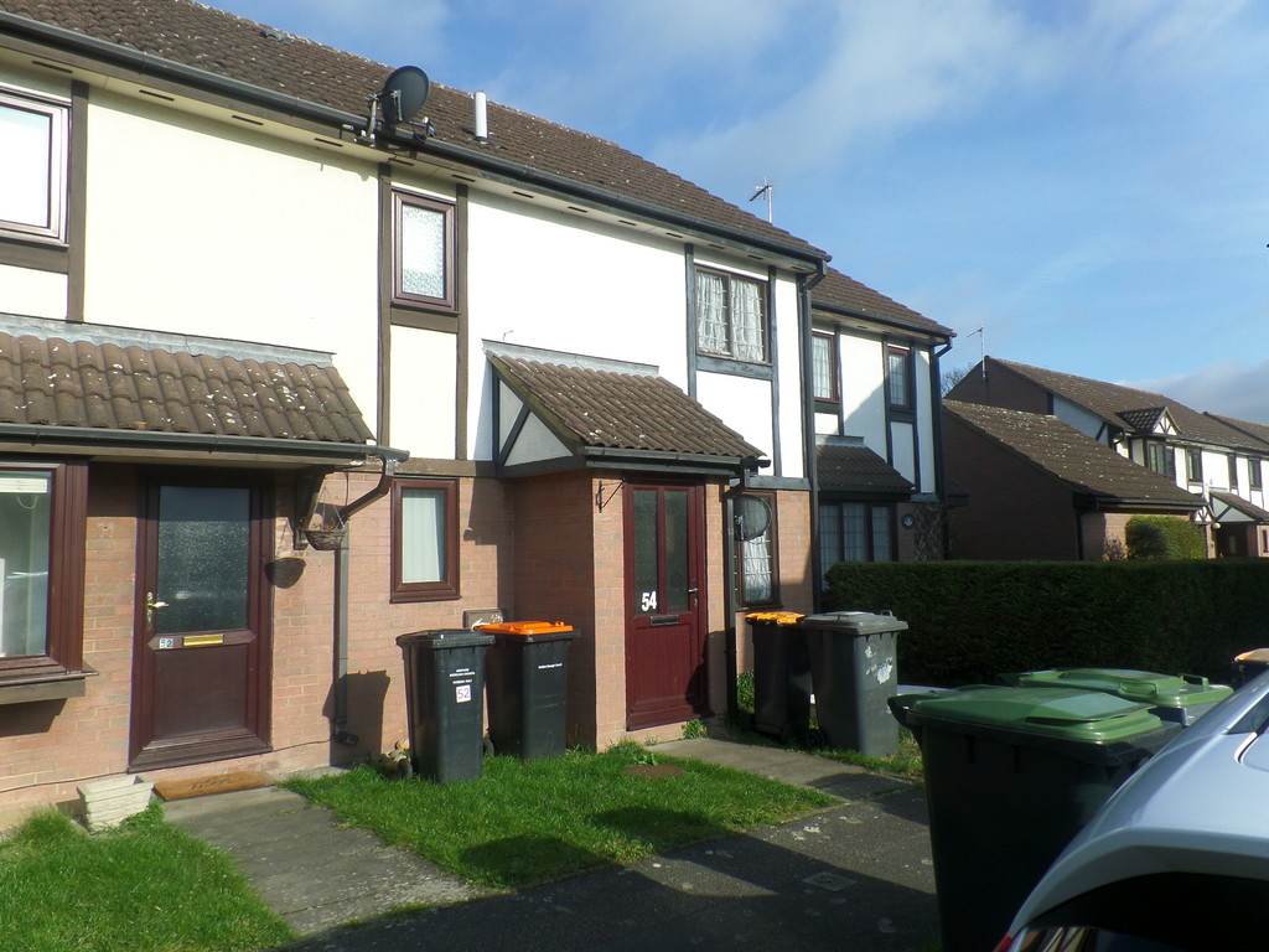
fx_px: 843
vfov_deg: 58.9
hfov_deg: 73.9
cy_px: 476
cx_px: 634
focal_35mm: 23
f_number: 3.5
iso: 100
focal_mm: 4.1
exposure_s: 1/750
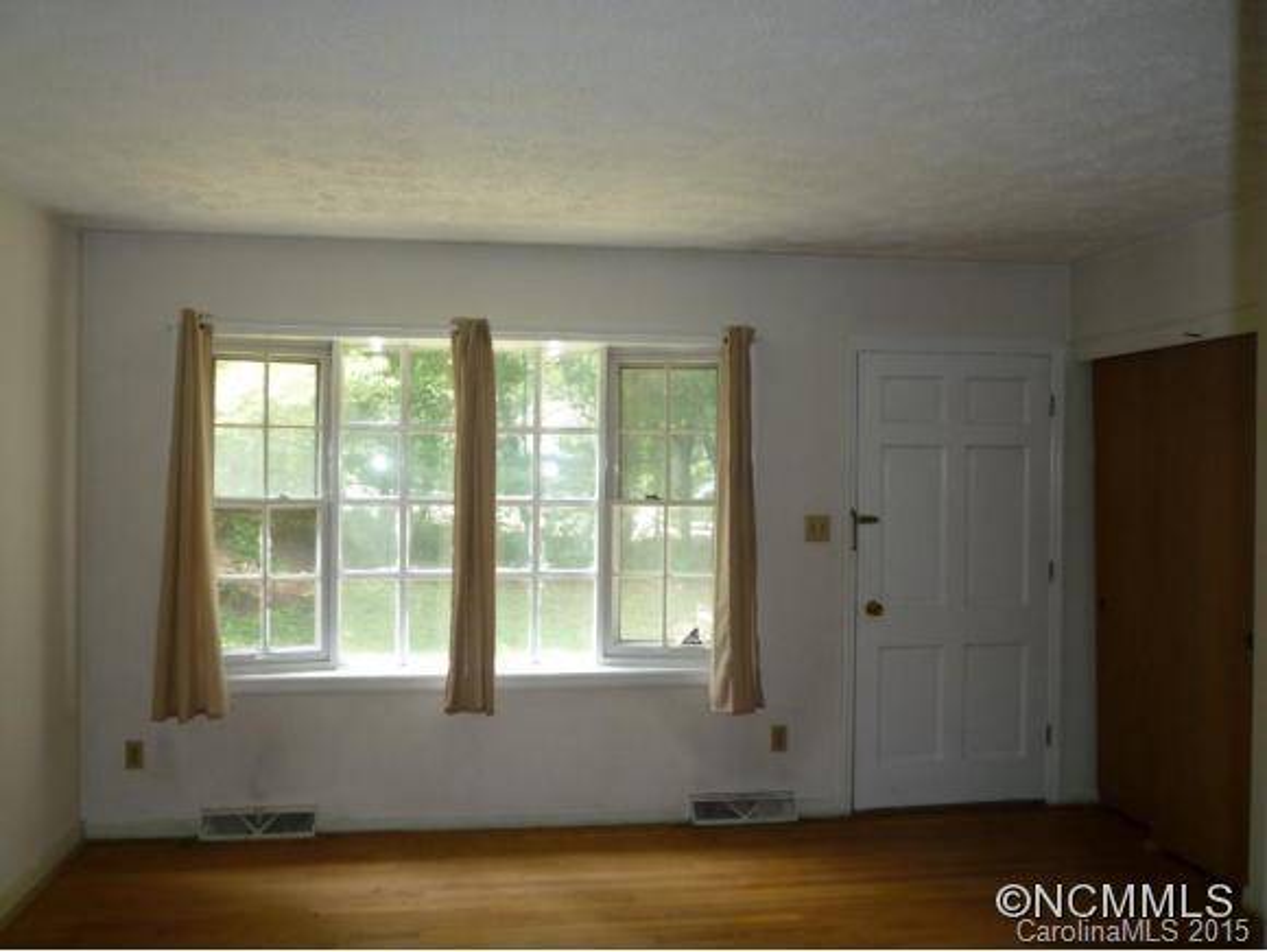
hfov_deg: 61.6
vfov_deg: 48.3
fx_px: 1062
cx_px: 634
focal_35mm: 29
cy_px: 476
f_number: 3.3
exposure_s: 1/30
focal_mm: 5.2
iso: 100
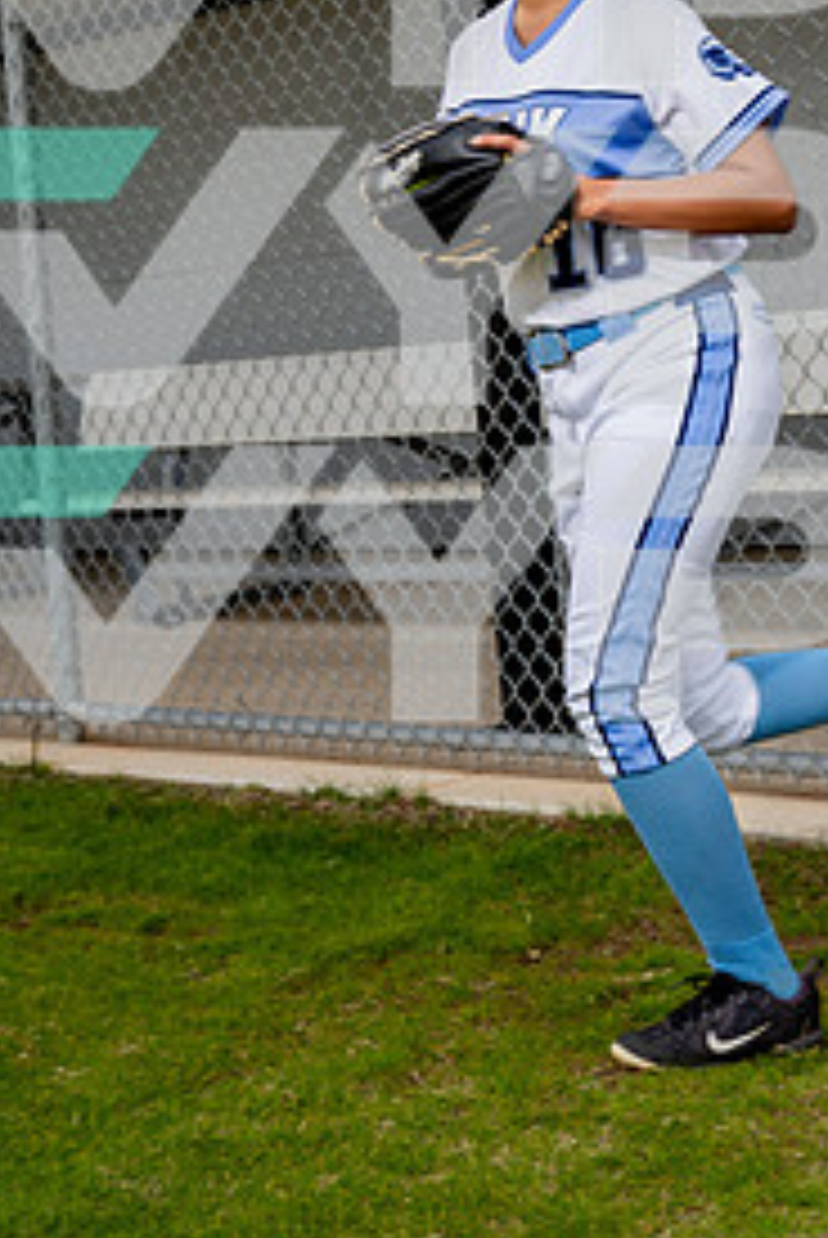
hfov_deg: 20.3
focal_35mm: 67
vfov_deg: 29.4
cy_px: 270
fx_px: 2306
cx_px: 554
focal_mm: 41
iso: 80
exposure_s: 1/250
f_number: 4
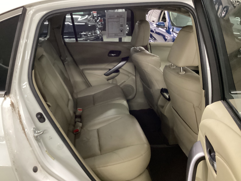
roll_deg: -0.7
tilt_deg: -22.5
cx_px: 120
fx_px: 216
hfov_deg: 58.4
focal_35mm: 31
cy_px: 90
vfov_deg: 45.4
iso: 640
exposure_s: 1/30
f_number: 2.4
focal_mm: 3.3
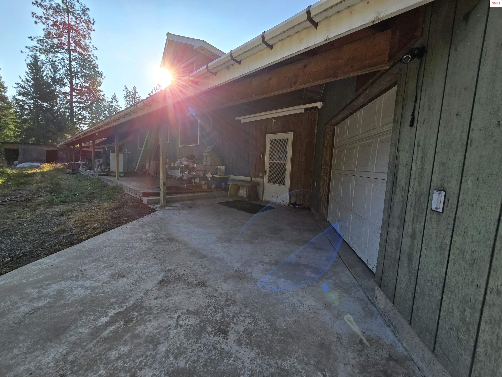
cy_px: 188
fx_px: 189
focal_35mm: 13
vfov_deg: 89.9
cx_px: 251
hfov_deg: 106.2
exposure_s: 1/876
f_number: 2.2
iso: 50
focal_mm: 2.2
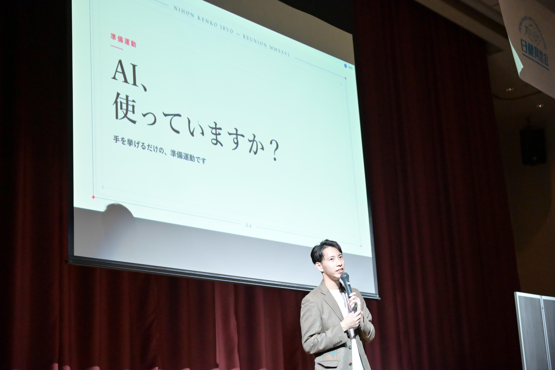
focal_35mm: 58
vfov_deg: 23.4
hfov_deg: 34.5
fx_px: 894
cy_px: 185
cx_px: 278
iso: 6400
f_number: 4
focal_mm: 58
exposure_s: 1/320
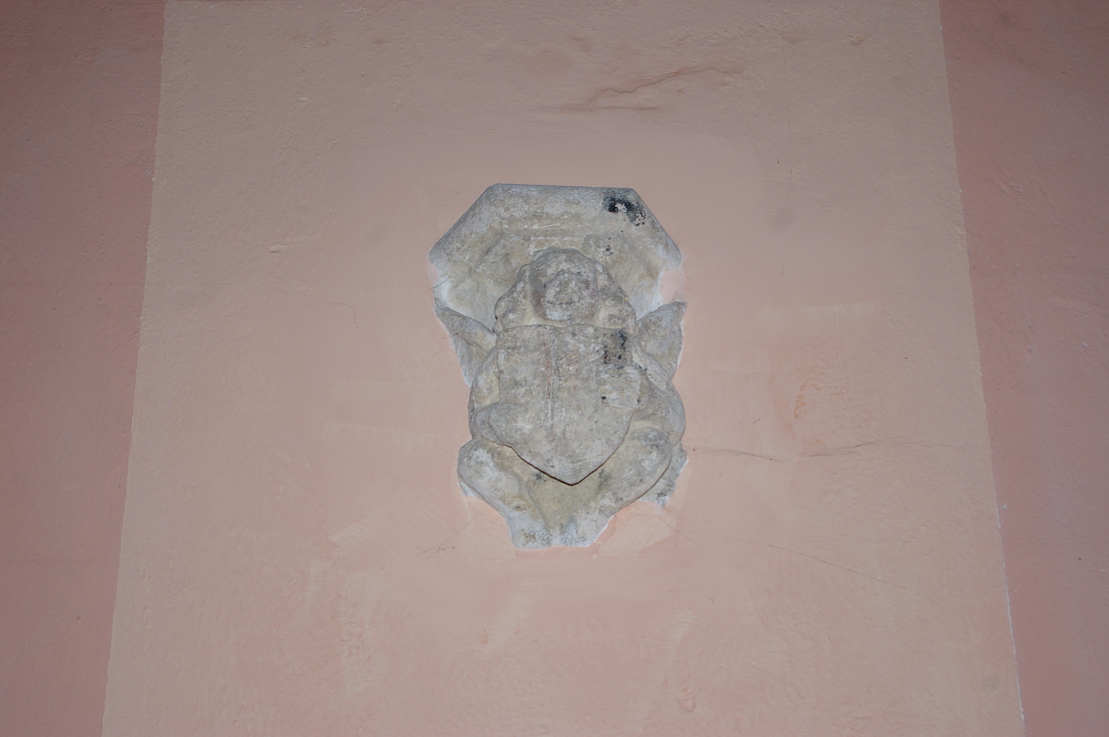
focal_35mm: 75
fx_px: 2308
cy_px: 368
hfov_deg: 27.0
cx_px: 554
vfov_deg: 18.1
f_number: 5.6
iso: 200
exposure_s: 1/125
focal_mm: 50
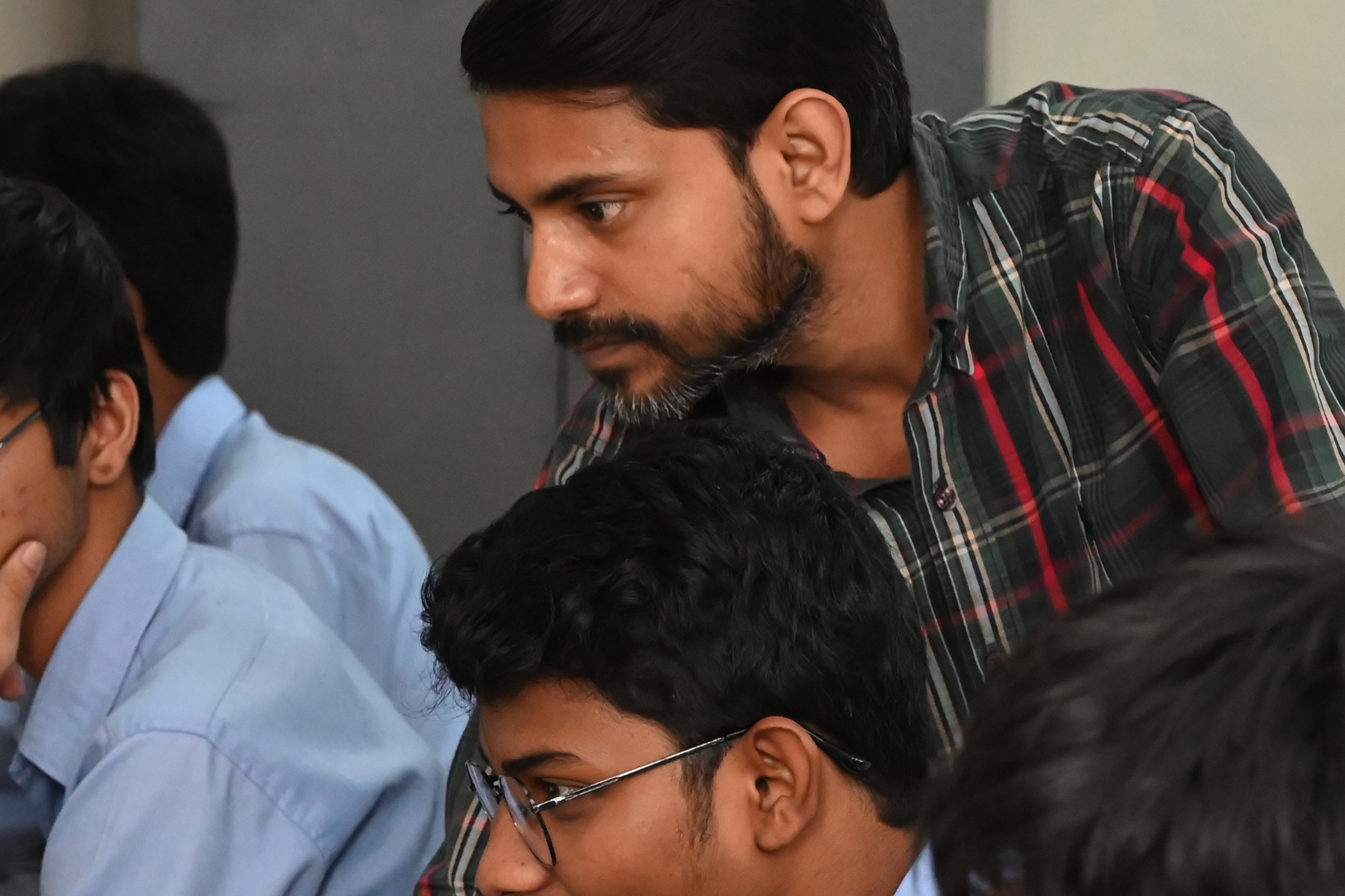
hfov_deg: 12.7
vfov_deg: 8.5
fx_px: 6014
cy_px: 696
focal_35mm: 161
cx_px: 384
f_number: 5.6
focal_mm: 60
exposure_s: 1/100
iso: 4000
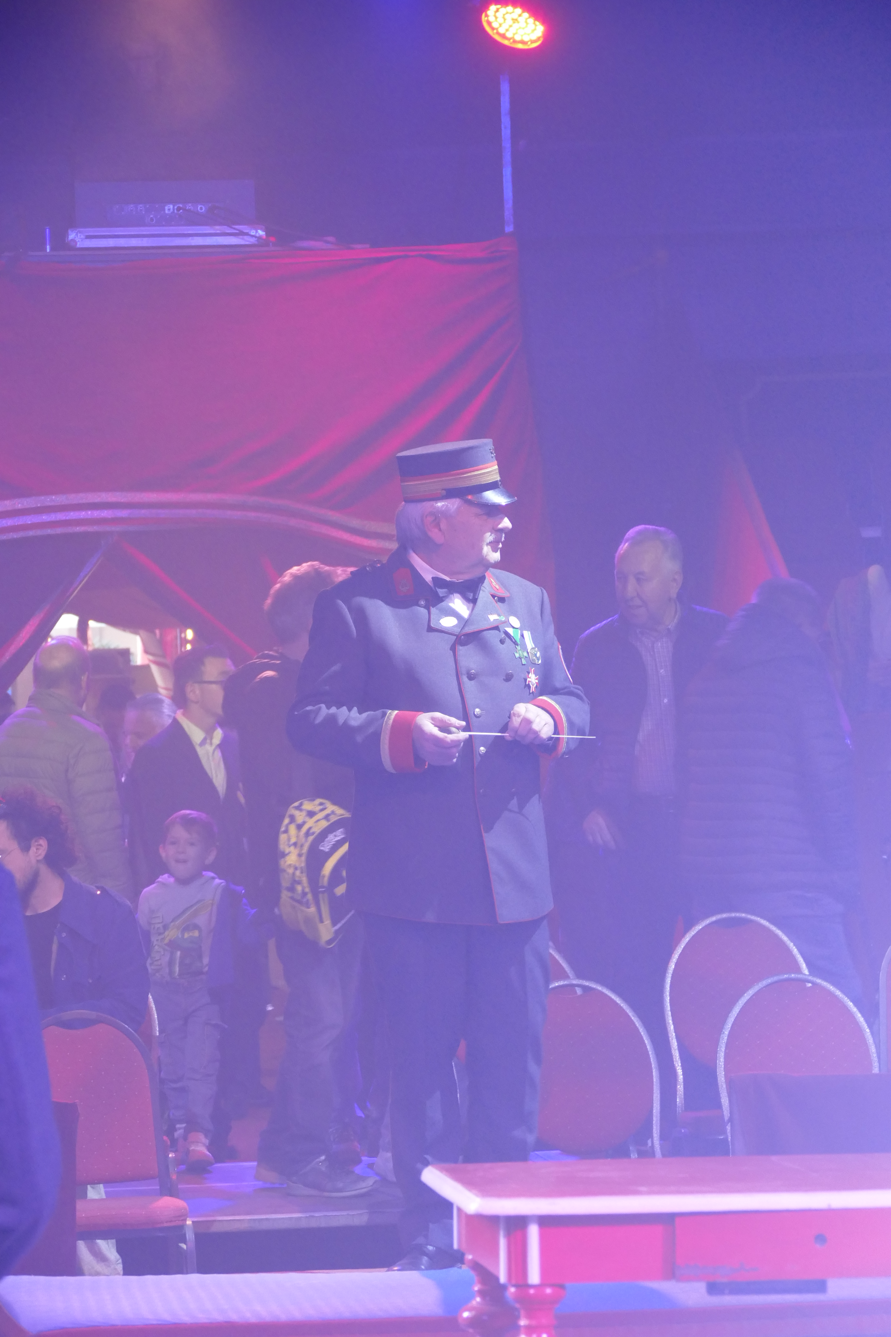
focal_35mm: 130
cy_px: 668
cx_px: 446
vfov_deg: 15.8
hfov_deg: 10.5
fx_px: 4826
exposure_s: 1/60
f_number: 3.9
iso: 1600
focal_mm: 47.46
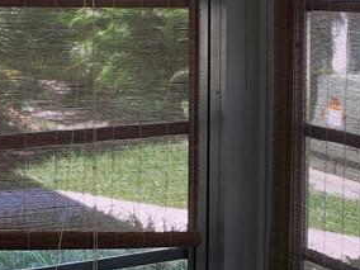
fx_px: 1050
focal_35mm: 101
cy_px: 90
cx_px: 285
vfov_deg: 14.6
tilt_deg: -5.5
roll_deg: -0.4
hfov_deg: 19.3
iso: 50
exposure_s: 1/120
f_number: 1.8
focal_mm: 3.99
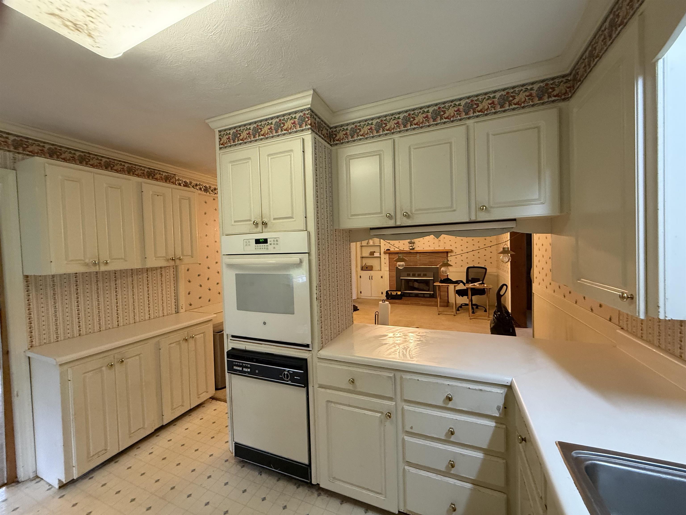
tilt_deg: -2.4
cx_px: 343
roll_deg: +1.7
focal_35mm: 14
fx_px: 277
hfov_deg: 102.1
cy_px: 258
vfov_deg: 85.7
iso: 500
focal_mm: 2.22
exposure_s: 1/60
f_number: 2.2
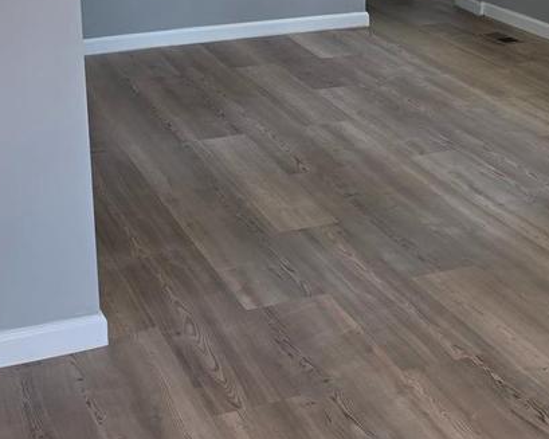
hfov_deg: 22.9
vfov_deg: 18.8
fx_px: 1283
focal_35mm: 79
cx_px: 580
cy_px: -26
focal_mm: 6.5
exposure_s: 1/180
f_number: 1.4
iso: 40
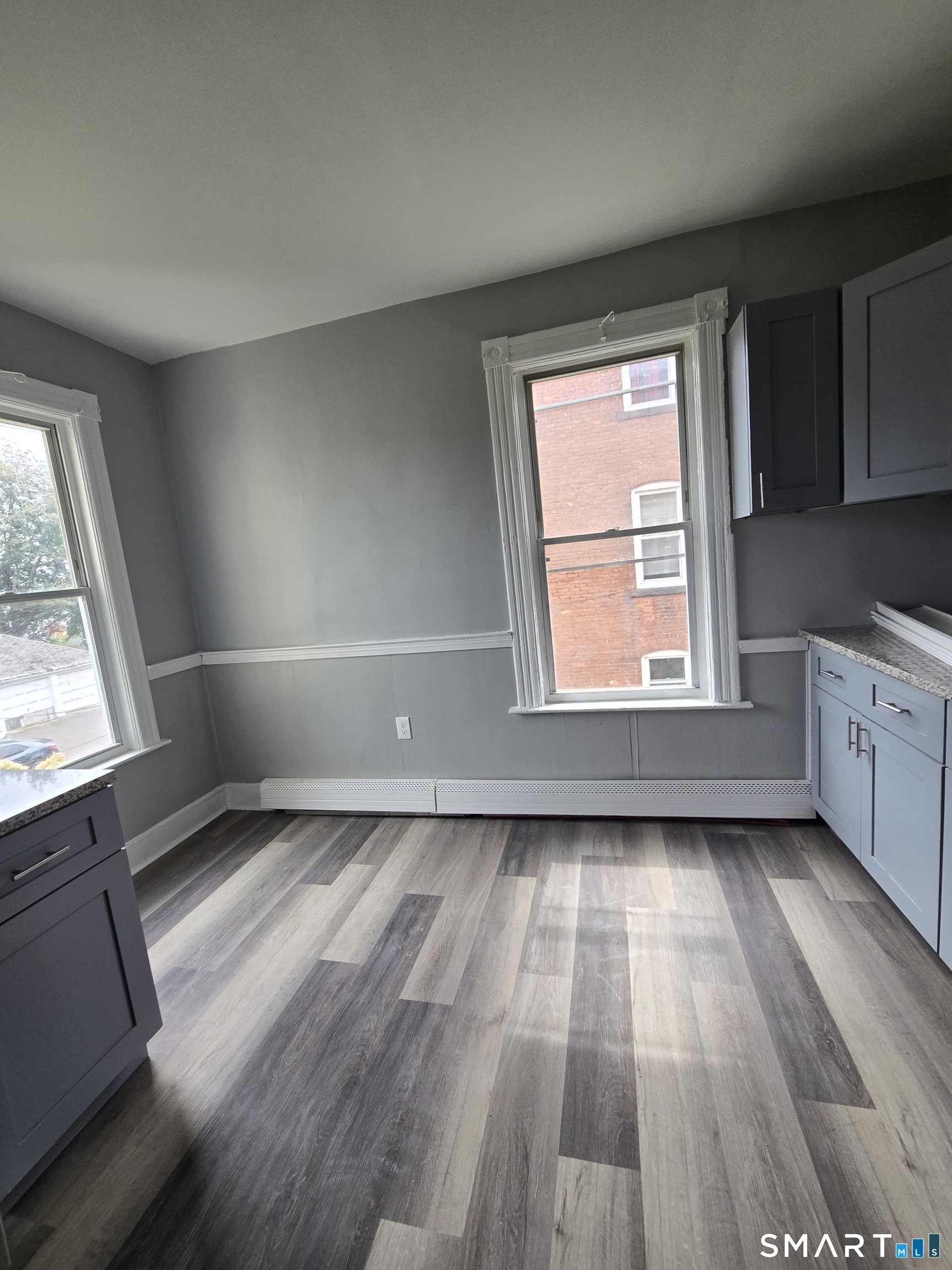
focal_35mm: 13
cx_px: 476
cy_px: 635
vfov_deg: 106.2
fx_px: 477
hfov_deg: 89.9
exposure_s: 1/120
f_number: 2.2
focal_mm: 2.2
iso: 64
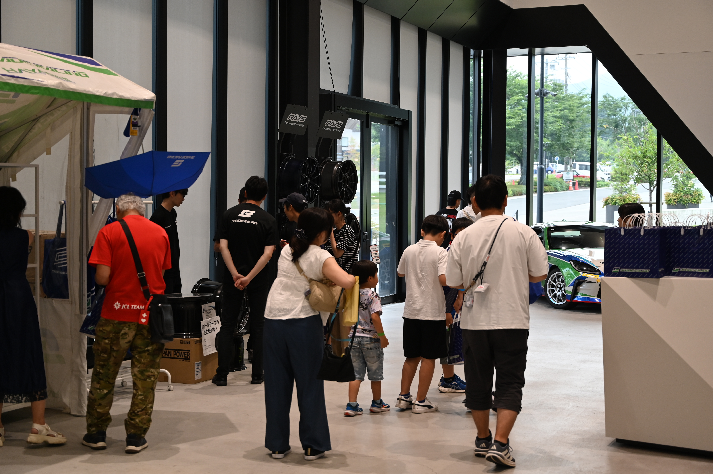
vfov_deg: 26.0
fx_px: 1029
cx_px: 356
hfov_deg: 38.2
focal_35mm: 52
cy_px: 237
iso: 500
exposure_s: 1/125
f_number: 4
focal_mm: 52
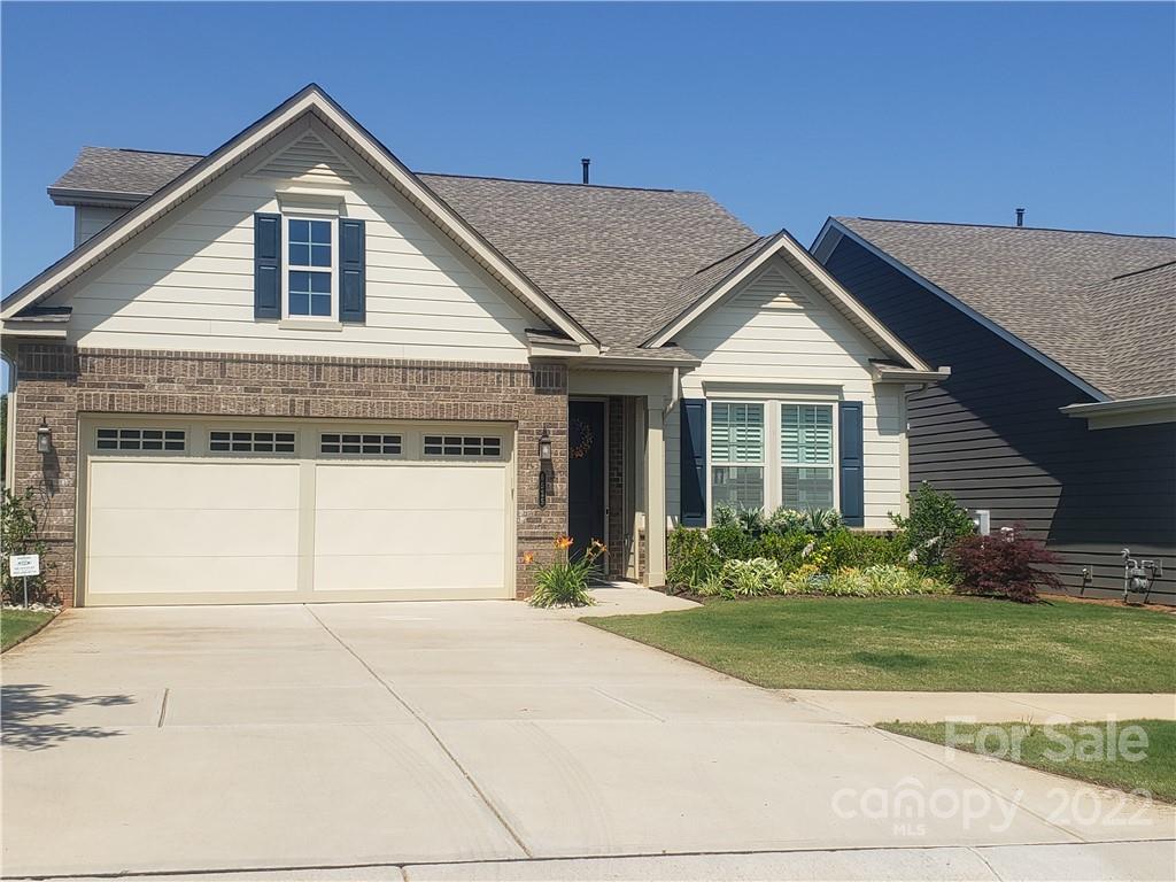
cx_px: 588
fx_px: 883
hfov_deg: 67.3
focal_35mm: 26
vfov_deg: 53.1
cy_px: 441
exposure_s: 1/1874
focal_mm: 4.3
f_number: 2.4
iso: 50
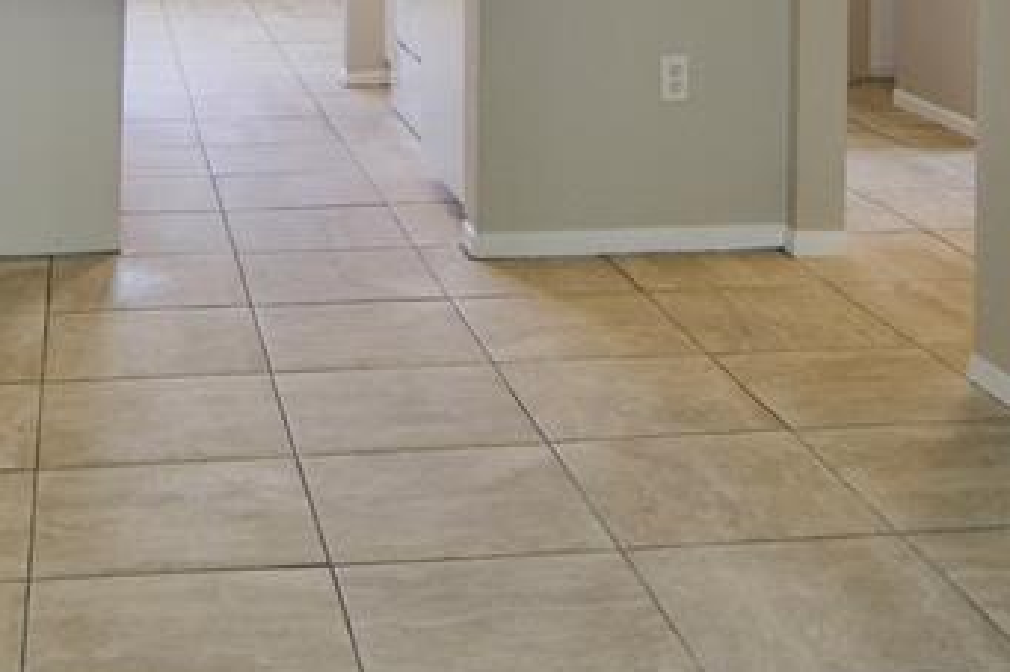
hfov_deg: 31.5
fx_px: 1767
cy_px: -133
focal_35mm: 63
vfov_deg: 20.2
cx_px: 302
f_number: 4
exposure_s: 1/60
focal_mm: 14
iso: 320
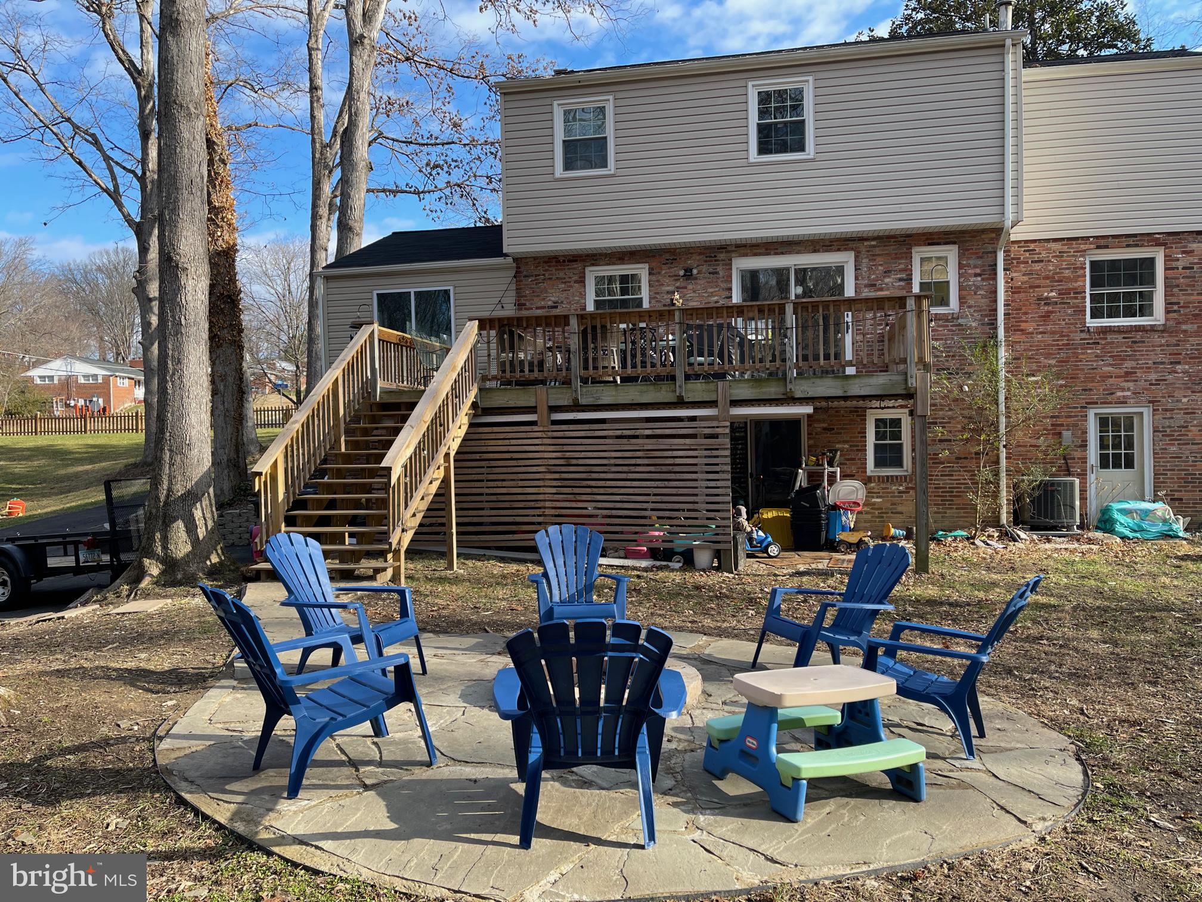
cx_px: 601
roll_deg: +1.3
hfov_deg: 67.3
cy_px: 451
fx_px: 903
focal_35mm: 26
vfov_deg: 53.1
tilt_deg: -1.3
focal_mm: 5.1
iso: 32
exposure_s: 1/848
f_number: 1.6
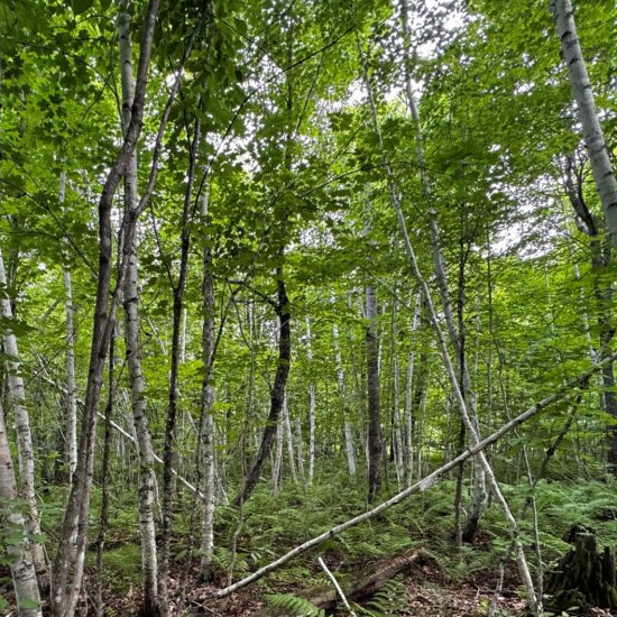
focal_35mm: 24
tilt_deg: +1.2
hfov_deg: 63.8
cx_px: 220
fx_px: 484
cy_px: 441
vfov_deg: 62.3
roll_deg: -2.4
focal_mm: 2.22
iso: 250
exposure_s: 1/99
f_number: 2.2
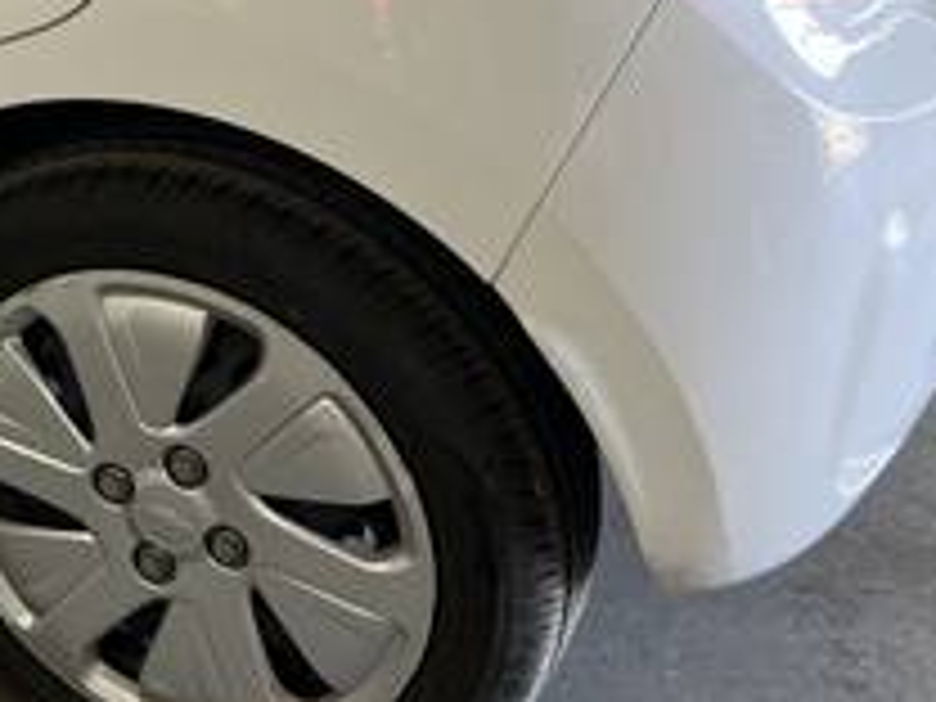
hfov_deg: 22.1
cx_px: -256
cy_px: -50
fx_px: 2163
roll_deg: +2.4
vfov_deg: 17.8
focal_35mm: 80
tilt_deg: -20.5
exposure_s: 1/120
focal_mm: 5.7
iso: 100
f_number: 1.5
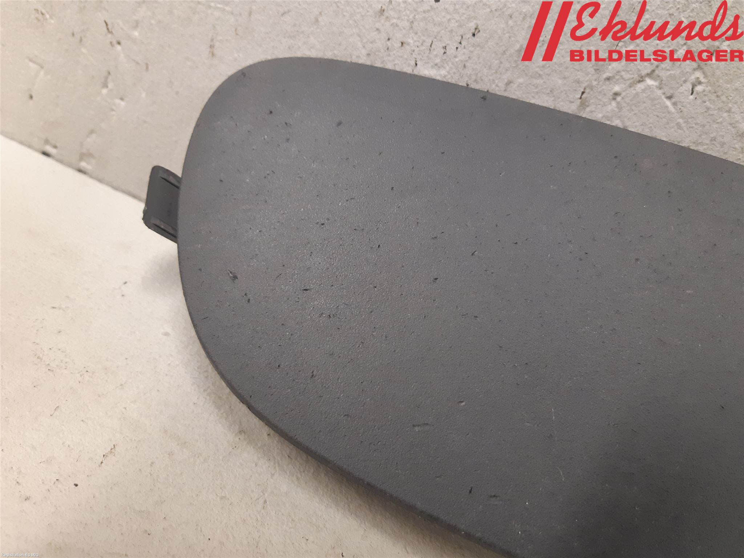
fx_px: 559
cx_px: 372
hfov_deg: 67.3
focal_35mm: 26
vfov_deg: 53.1
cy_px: 279
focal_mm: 3.93
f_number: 1.7
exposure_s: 1/33
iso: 200
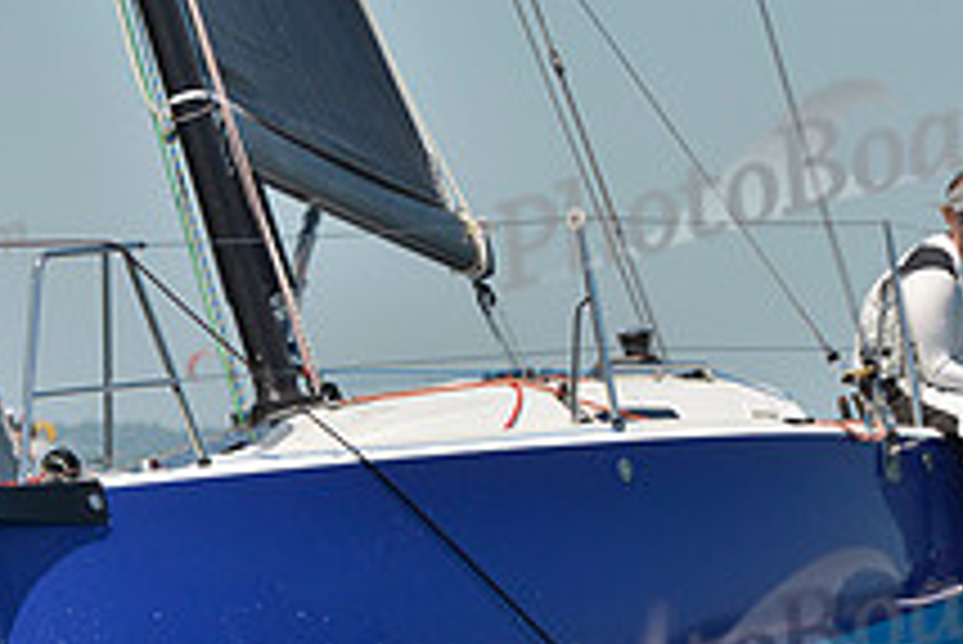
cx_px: 266
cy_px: 471
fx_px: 14535
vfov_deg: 2.5
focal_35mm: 543
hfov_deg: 3.8
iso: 280
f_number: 8
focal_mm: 200
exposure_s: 1/1250
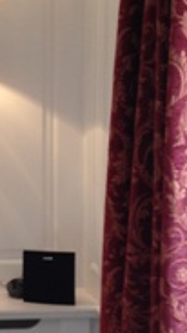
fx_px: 823
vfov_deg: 22.9
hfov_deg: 12.6
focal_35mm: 93
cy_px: 217
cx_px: -56
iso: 64
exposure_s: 1/20
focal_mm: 4.28
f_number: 2.4
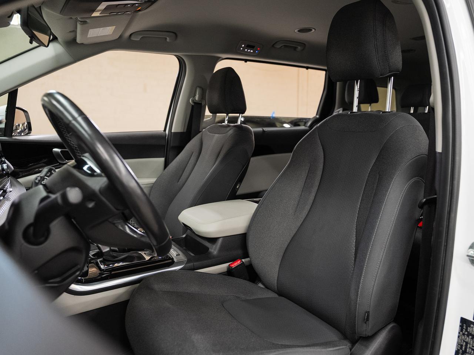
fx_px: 362
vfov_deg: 52.3
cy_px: 181
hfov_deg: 66.1
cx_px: 271
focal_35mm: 26
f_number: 3.5
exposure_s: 1/50
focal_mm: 24
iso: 1000
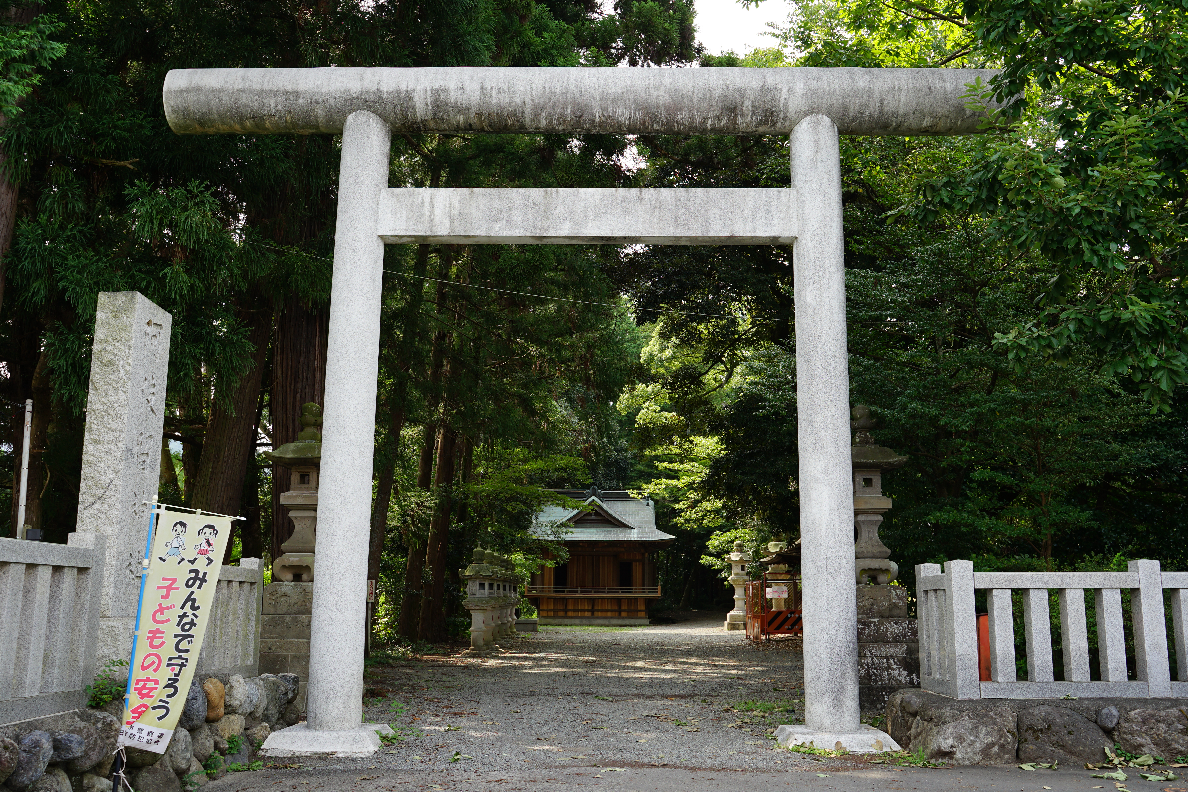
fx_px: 1056
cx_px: 594
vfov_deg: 41.1
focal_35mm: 32
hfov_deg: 58.7
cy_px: 396
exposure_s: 1/60
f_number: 5.6
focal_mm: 32
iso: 100
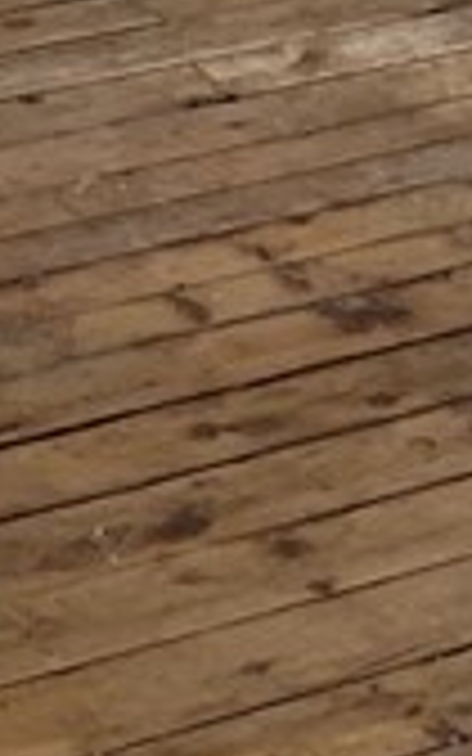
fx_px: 3458
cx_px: 198
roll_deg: -0.2
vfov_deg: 11.7
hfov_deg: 7.8
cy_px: -508
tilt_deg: -15.0
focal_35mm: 168
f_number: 1.6
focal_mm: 5.1
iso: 125
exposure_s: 1/120
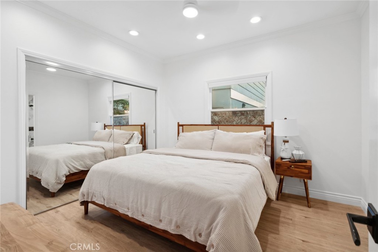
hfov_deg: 96.7
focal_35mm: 16
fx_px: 168
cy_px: 126
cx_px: 189
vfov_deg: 73.8
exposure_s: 1/30
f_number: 8
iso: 400
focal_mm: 16
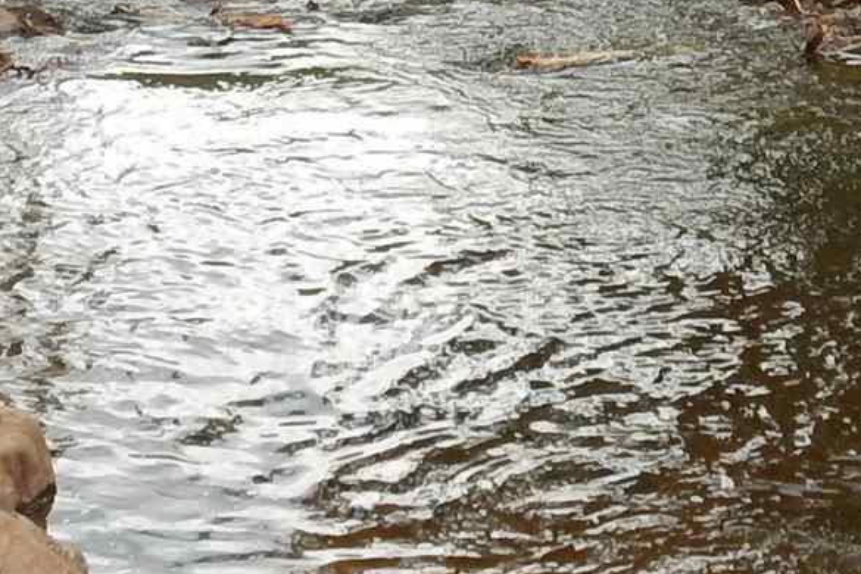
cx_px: 540
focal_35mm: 131
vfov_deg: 10.3
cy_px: -57
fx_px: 3133
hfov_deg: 15.6
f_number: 2.8
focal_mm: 4.3
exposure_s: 1/500
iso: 125
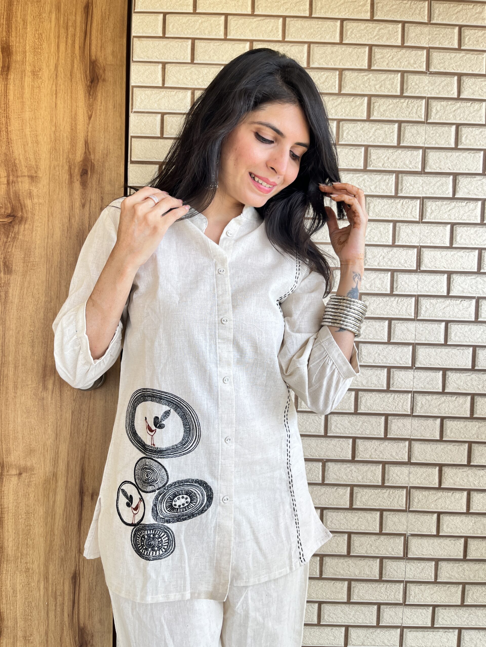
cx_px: 243
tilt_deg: -2.8
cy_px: 324
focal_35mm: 26
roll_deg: -1.9
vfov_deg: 67.3
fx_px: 487
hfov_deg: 53.1
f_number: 1.6
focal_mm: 5.1
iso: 64
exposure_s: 1/122
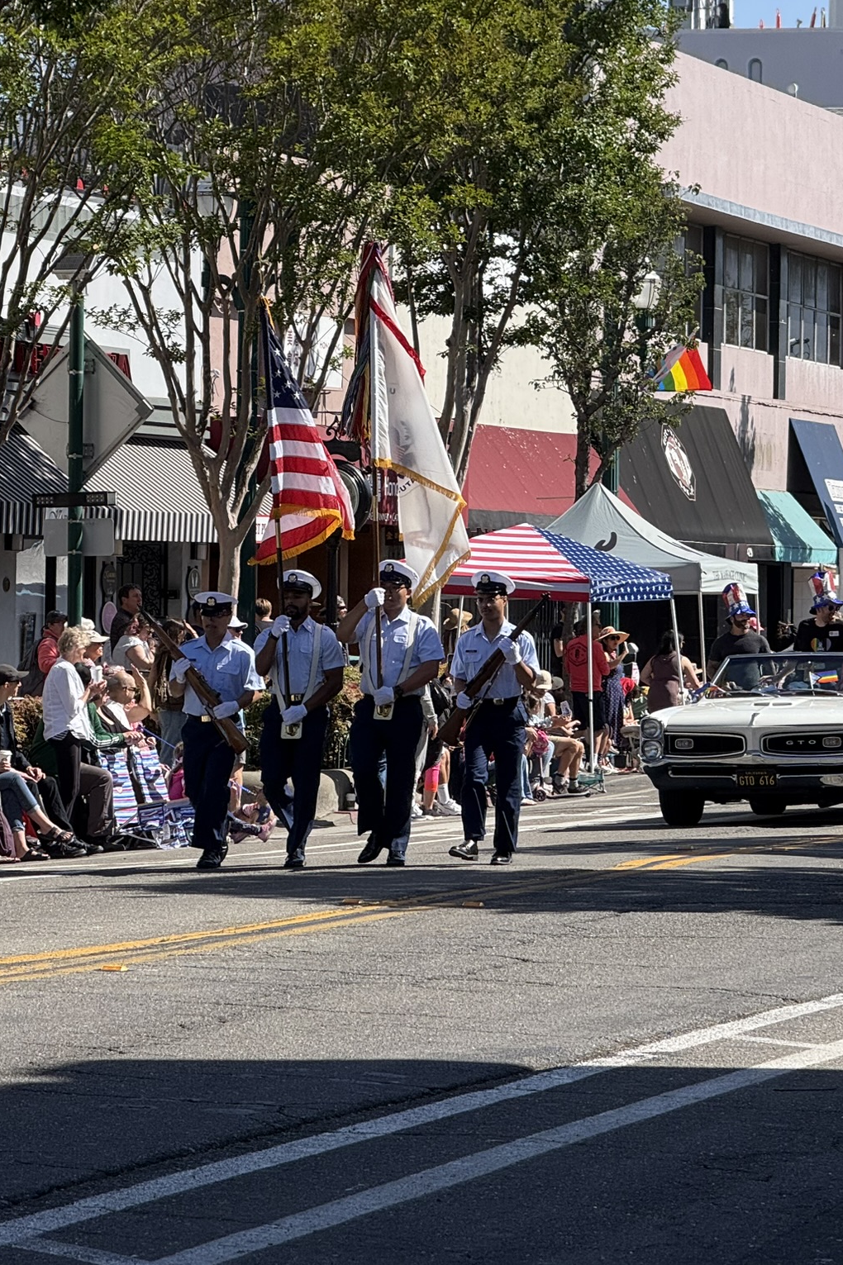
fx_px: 5868
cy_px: 634
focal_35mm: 167
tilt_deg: -0.1
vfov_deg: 12.3
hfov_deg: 8.2
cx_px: 453
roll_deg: +0.0
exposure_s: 1/990
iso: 50
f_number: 2.8
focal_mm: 15.66
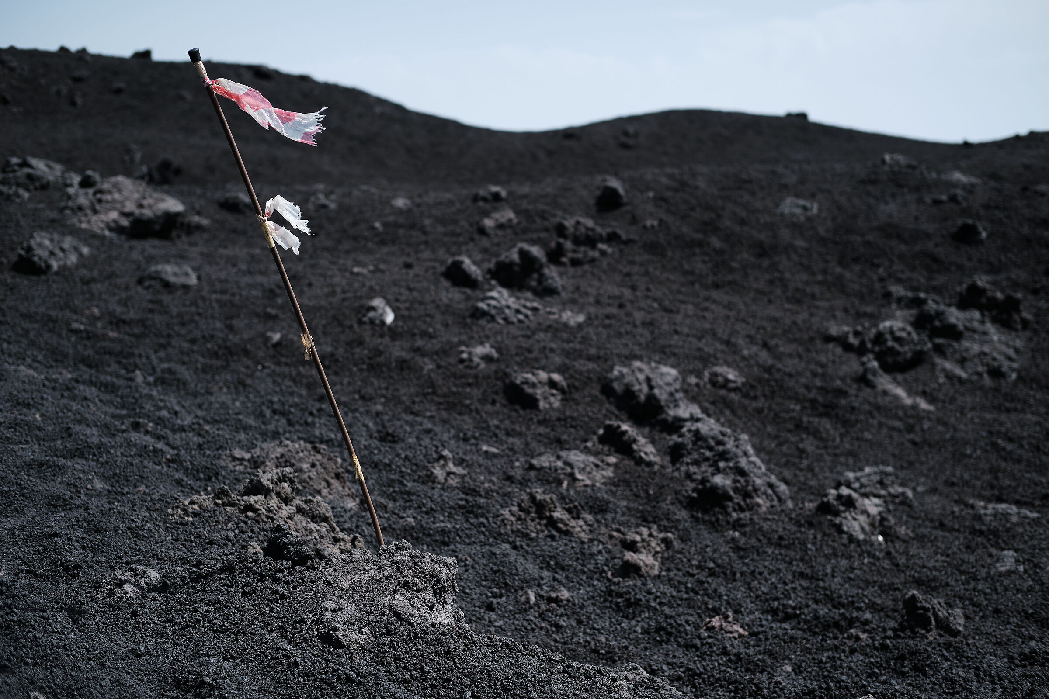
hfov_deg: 37.5
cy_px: 350
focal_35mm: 53
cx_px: 524
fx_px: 1544
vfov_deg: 25.5
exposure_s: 1/2500
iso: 160
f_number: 2.8
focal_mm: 35
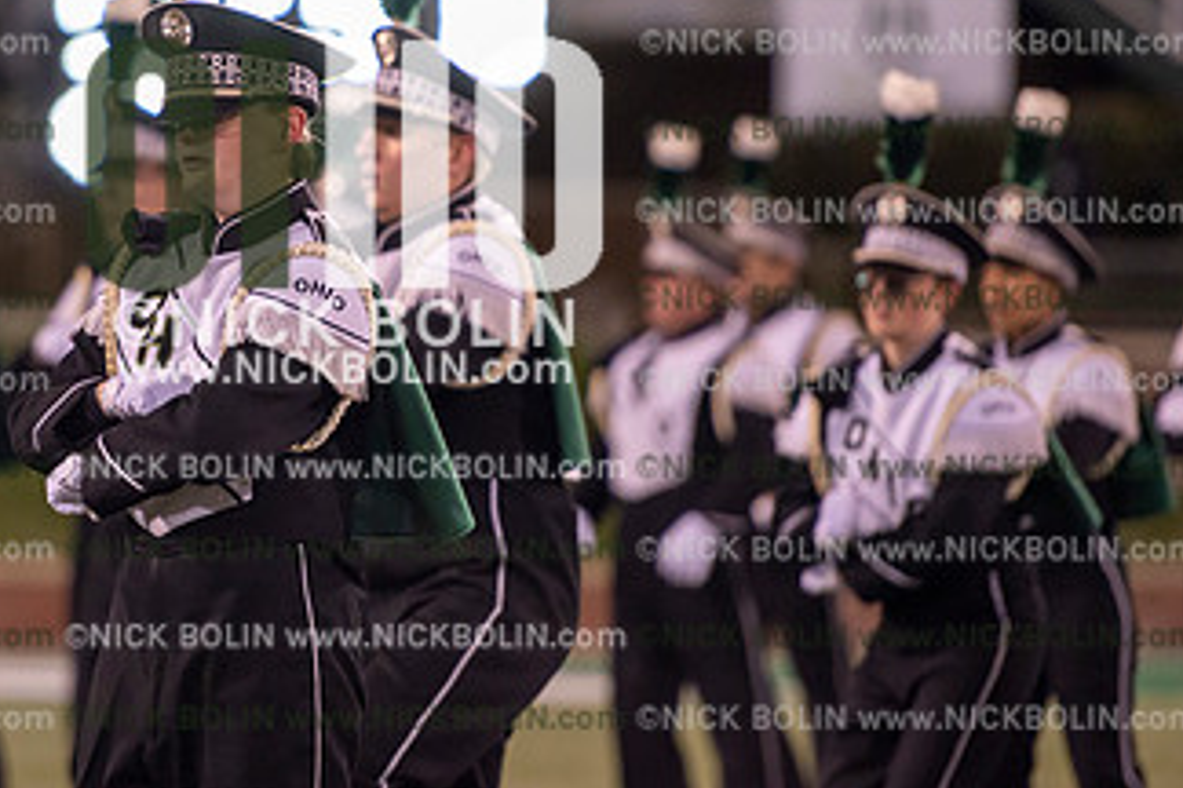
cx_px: 343
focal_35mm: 358
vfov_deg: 3.8
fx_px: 11763
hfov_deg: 5.8
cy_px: 213
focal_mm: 200
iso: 2500
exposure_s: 1/1250
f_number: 2.8
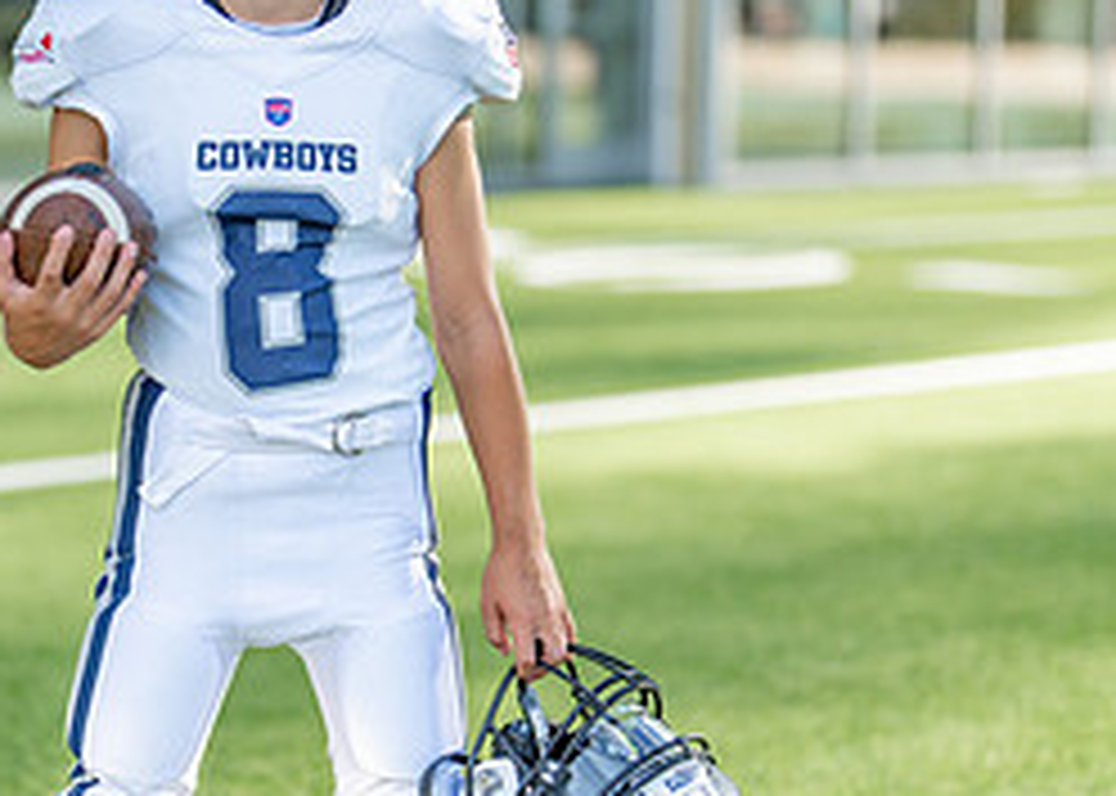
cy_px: 477
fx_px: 3897
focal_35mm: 123
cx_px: 310
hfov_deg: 16.2
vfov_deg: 11.7
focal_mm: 50
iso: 100
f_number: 1.2
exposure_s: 1/2000
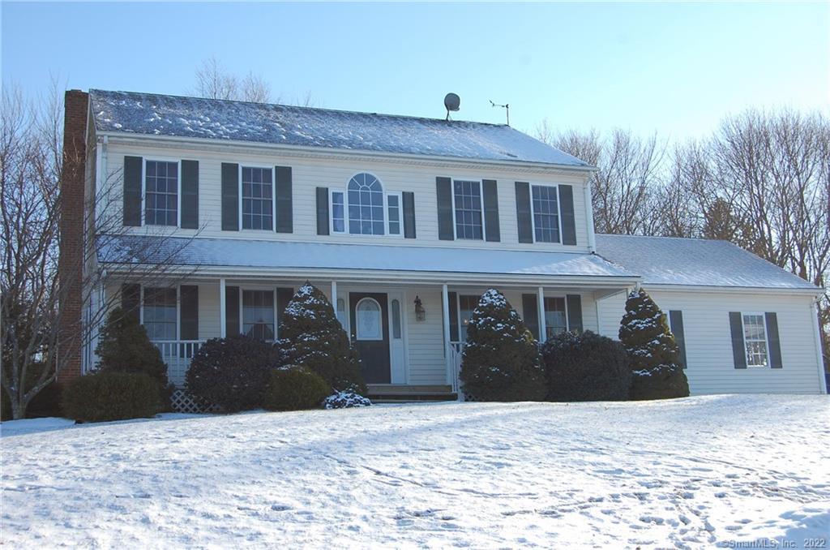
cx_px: 415
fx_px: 1035
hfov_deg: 43.7
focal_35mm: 45
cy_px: 275
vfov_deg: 29.7
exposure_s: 1/250
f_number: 8
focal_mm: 30
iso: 200
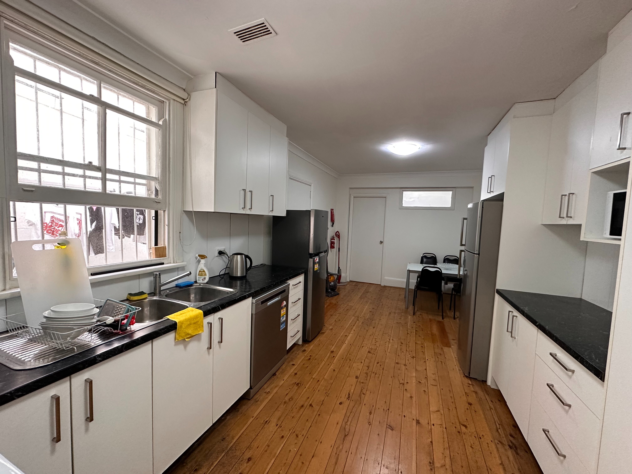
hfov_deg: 102.1
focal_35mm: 14
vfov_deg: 85.7
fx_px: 256
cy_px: 237
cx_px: 316
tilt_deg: -3.3
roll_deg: -2.3
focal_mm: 2.22
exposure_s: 1/100
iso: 320
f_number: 2.2
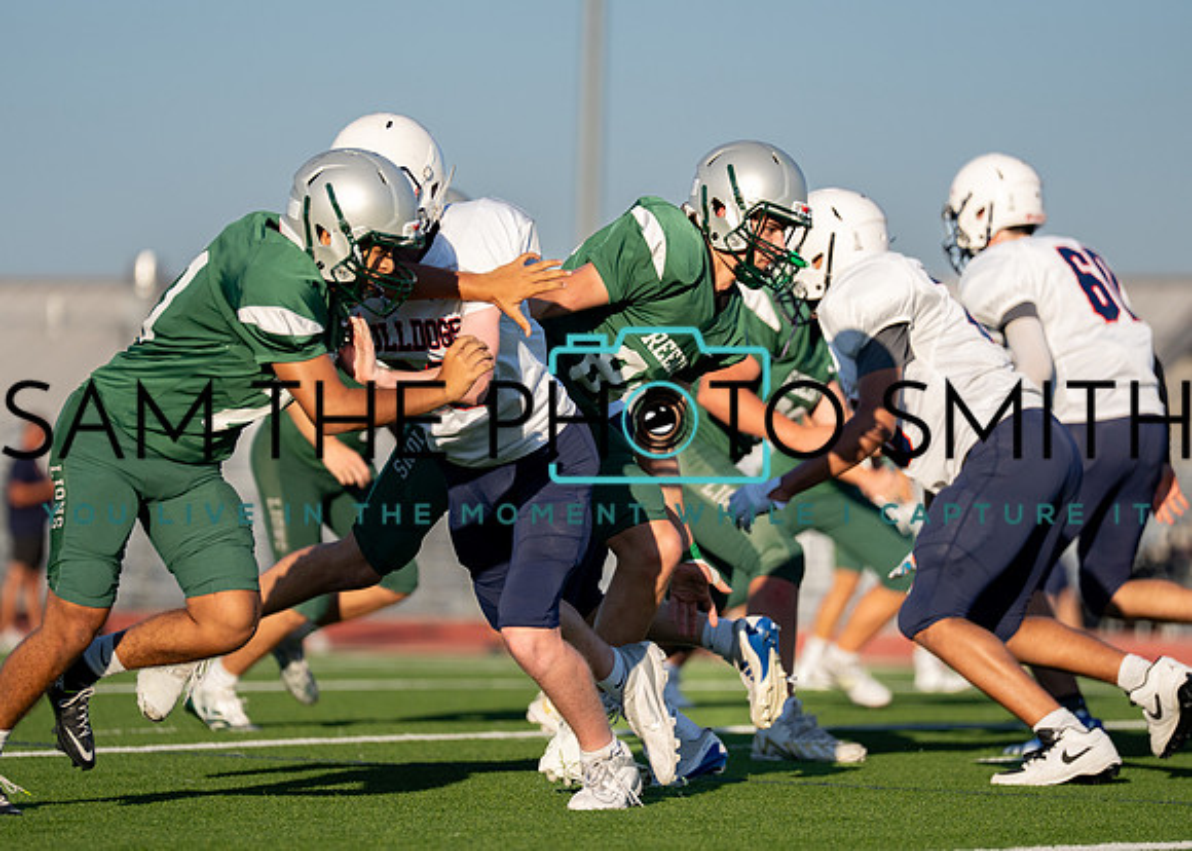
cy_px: 394
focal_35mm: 253
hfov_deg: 8.0
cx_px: 567
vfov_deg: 5.7
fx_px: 8560
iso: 200
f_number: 2.8
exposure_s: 1/5000
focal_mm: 200
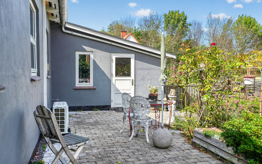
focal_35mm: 34
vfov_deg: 37.3
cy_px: 79
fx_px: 243
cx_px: 131
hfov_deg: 56.7
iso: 400
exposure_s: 1/80
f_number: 8
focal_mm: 33
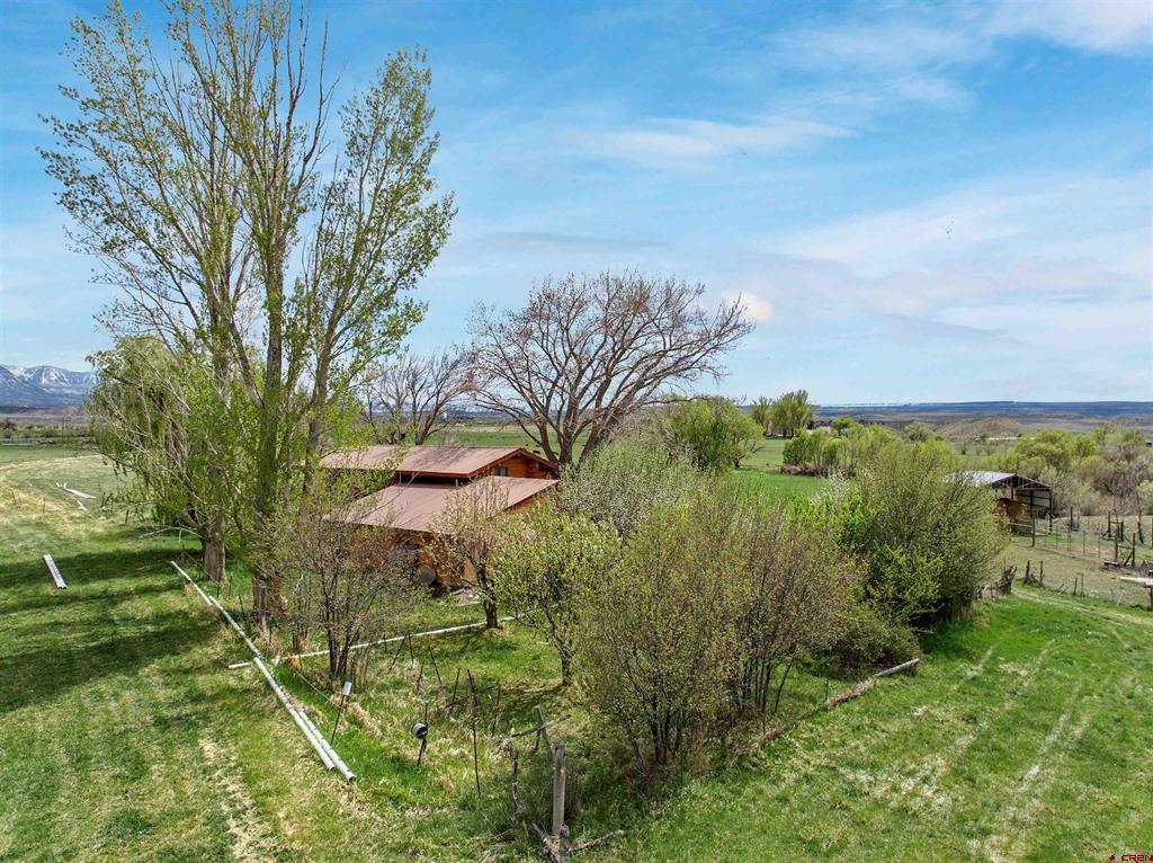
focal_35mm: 24
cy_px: 432
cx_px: 576
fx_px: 799
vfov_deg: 56.7
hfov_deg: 71.6
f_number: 2.8
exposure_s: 1/120
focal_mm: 12.29
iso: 170
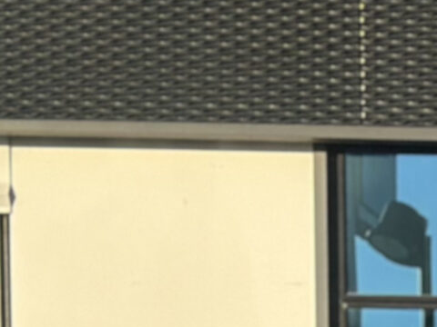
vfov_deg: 5.5
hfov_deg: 7.2
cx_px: 1078
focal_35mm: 256
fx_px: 3232
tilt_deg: -5.1
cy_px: 862
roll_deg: -1.0
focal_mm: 6.86
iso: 100
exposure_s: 1/3731
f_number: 1.78
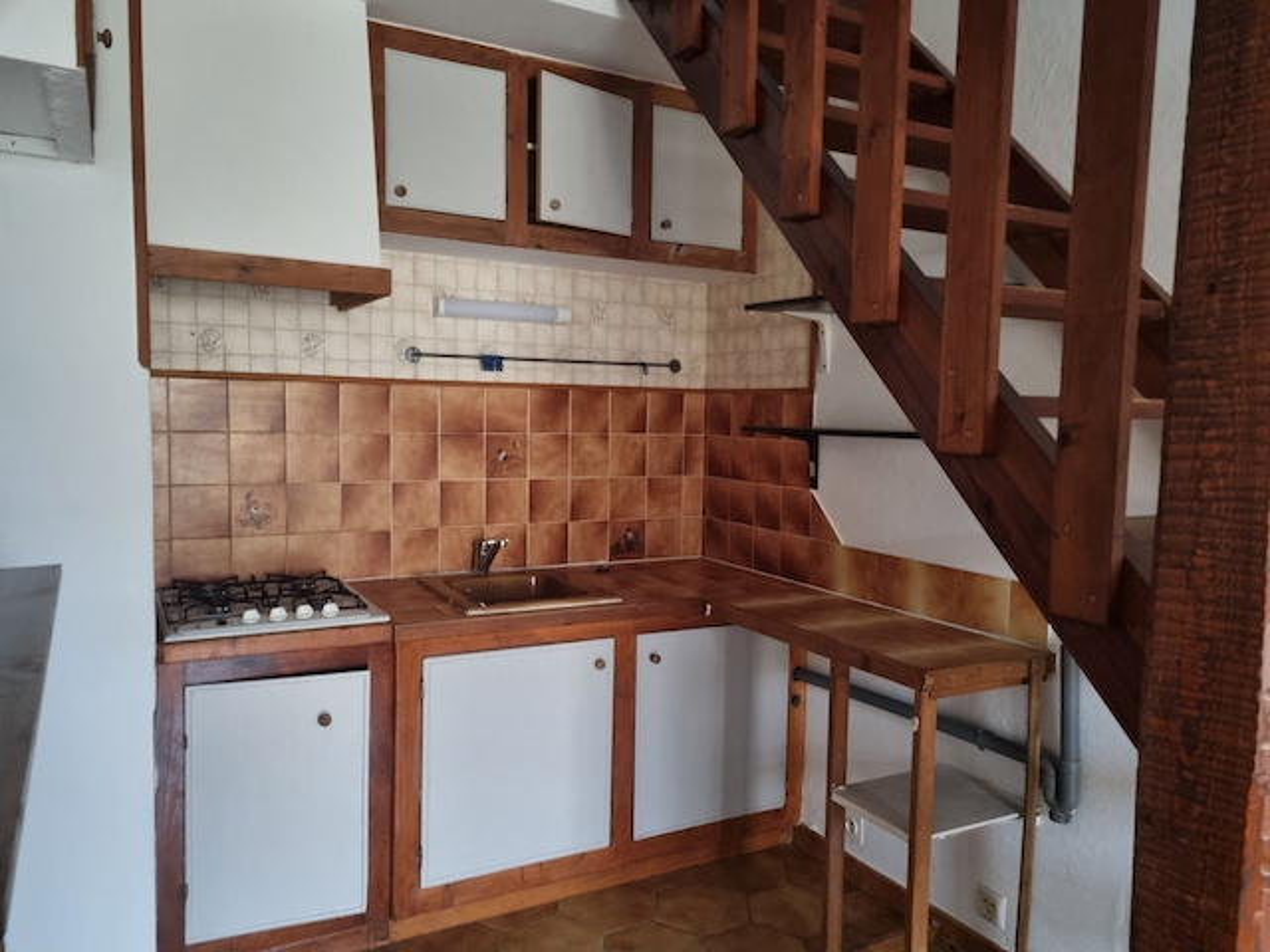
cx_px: 635
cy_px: 476
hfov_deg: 67.3
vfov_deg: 53.1
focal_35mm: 26
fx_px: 954
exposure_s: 1/25
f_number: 1.8
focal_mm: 5.4
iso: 800
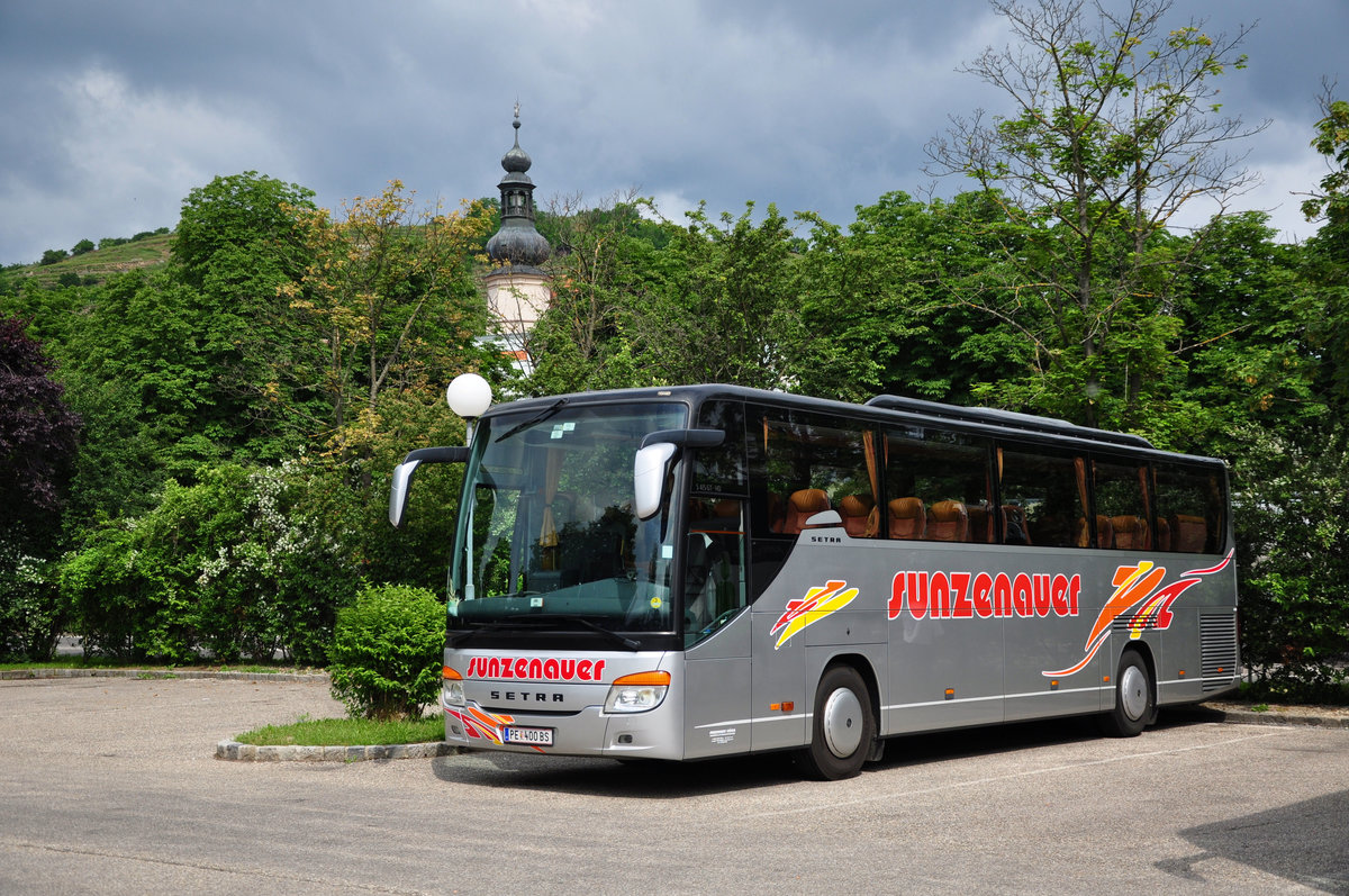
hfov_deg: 41.2
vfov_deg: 28.0
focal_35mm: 48
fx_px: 1796
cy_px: 448
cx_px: 674
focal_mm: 32
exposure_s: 1/1250
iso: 200
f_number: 4.2
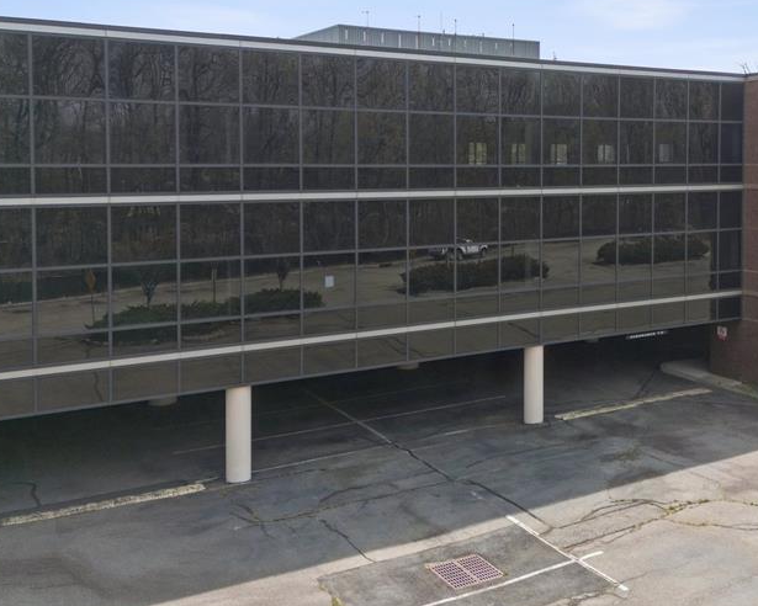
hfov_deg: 45.5
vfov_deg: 38.2
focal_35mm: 39
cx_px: 555
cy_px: 282
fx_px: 875
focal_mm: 6.7
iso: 100
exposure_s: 1/100
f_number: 1.7
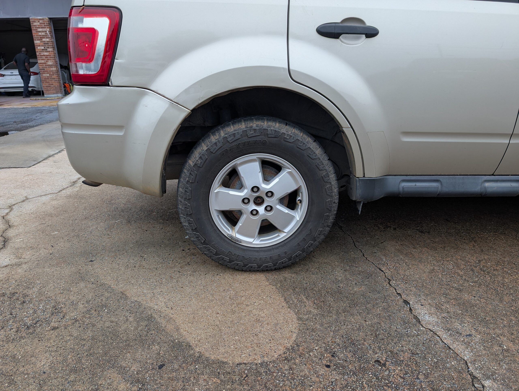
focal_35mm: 24
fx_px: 360
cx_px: 260
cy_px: 196
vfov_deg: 56.9
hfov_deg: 71.5
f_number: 1.68
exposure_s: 1/286
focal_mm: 6.9
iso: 22
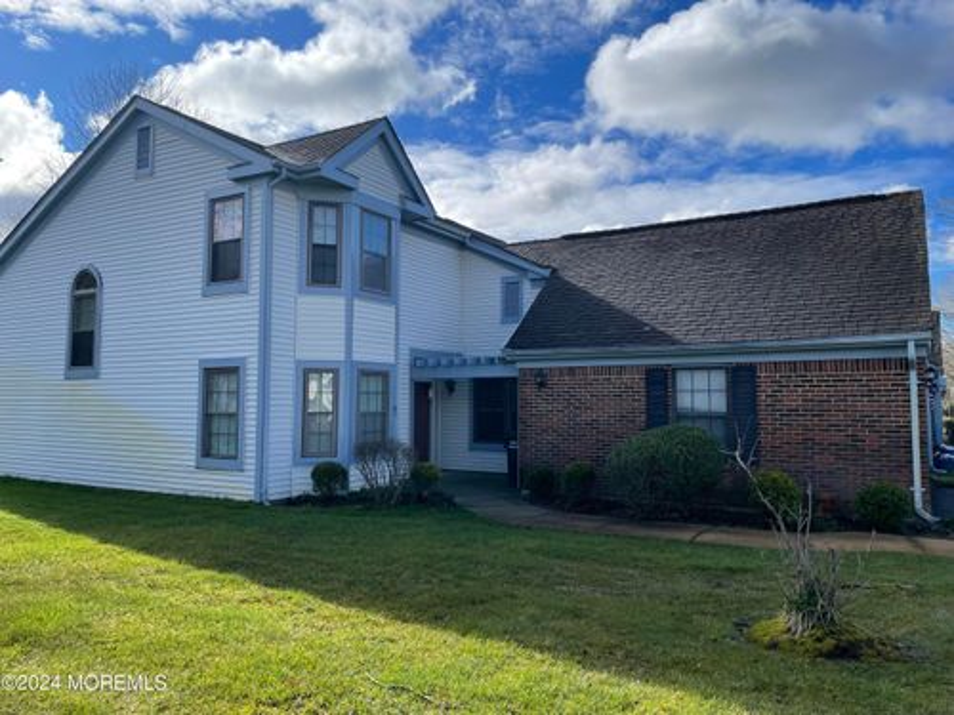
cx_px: 477
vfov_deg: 53.1
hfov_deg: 67.3
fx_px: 717
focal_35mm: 26
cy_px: 358
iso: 32
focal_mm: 4.2
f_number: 1.6
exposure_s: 1/2564
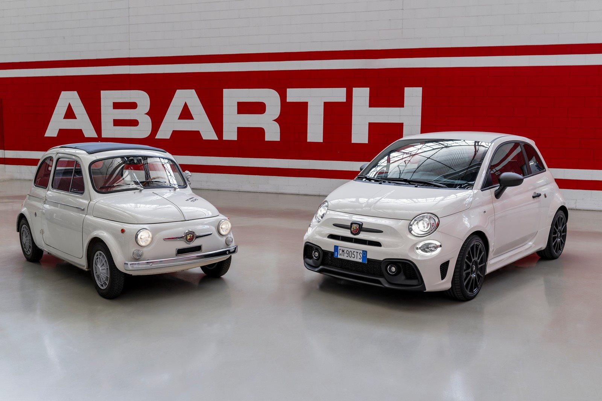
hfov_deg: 54.4
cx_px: 301
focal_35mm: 35
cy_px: 200
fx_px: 585
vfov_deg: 37.9
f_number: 7.1
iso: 100
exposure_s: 1/8
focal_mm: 35
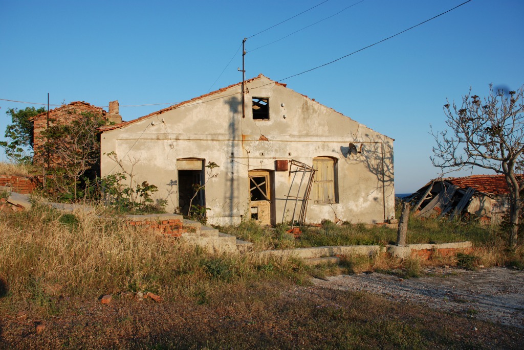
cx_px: 262
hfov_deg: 67.3
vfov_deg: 48.0
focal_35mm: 27
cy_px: 175
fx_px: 393
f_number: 6.3
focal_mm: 18
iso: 100
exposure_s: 1/160
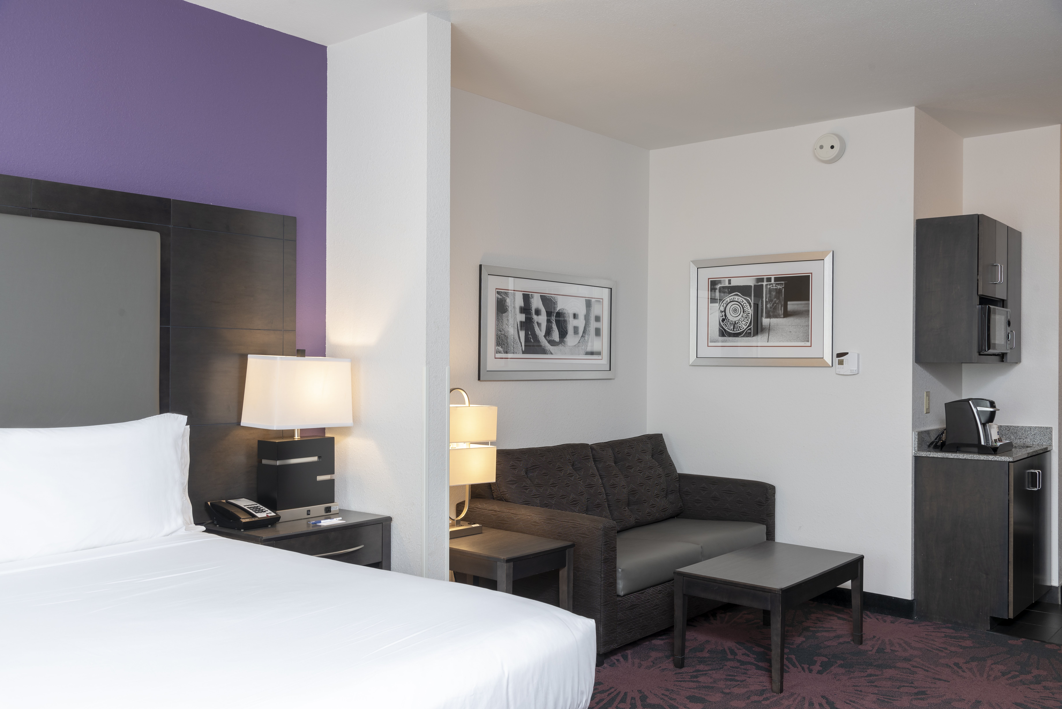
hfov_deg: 58.7
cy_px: 354
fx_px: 944
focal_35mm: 32
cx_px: 531
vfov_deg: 41.1
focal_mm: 32
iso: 100
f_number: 9
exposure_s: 1/2
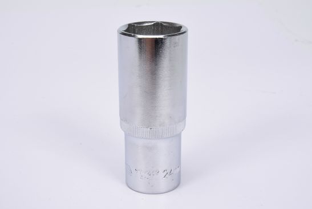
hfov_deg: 27.0
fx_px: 651
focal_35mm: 75
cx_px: 156
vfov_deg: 18.2
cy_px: 104
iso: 250
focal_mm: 50
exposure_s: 1/125
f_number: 18
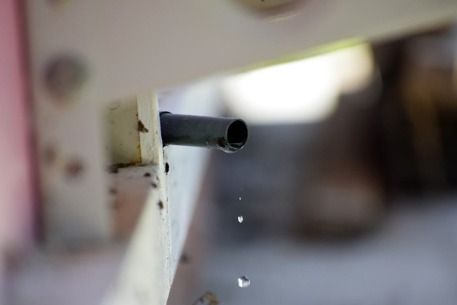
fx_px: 5711
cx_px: 228
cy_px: 152
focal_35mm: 450
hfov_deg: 4.6
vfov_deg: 3.1
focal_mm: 300
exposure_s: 1/640
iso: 800
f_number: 6.3
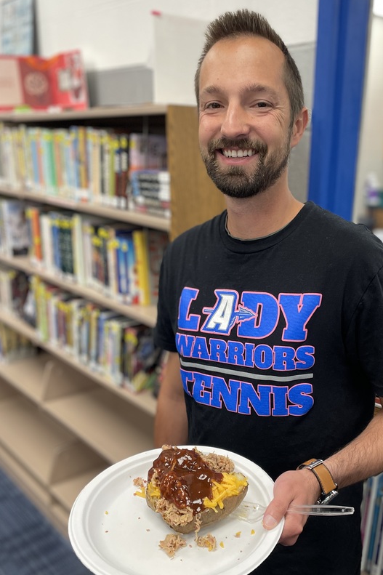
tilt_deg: -15.4
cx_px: 244
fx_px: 559
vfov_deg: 54.4
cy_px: 307
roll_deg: -0.7
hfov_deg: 37.6
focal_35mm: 35
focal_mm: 4.2
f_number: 1.6
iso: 100
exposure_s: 1/60
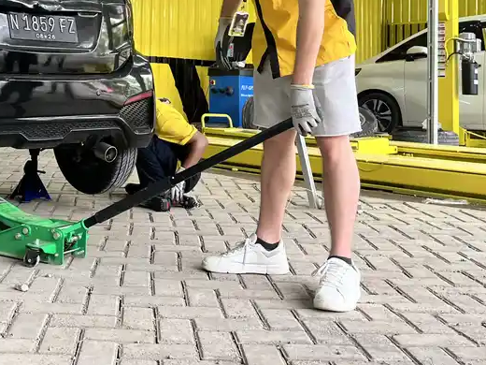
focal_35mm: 50
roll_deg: -1.9
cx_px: 96
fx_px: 702
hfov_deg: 36.8
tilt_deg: +4.0
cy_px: 33
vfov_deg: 28.0
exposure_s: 1/107
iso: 125
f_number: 1.6
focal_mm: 5.1
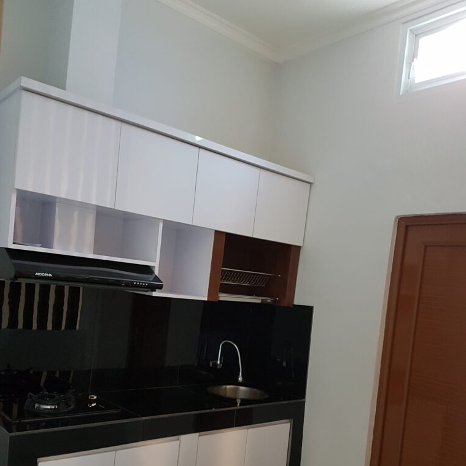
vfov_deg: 51.5
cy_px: 313
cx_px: 235
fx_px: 472
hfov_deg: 52.5
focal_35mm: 31
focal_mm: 4.2
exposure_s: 1/10
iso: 250
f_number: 1.7
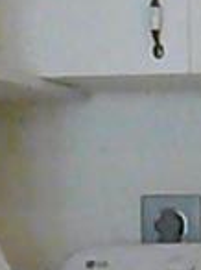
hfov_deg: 7.4
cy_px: 364
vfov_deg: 10.2
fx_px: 1475
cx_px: 420
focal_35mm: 190
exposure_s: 1/100
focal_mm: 6
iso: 3200
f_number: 4
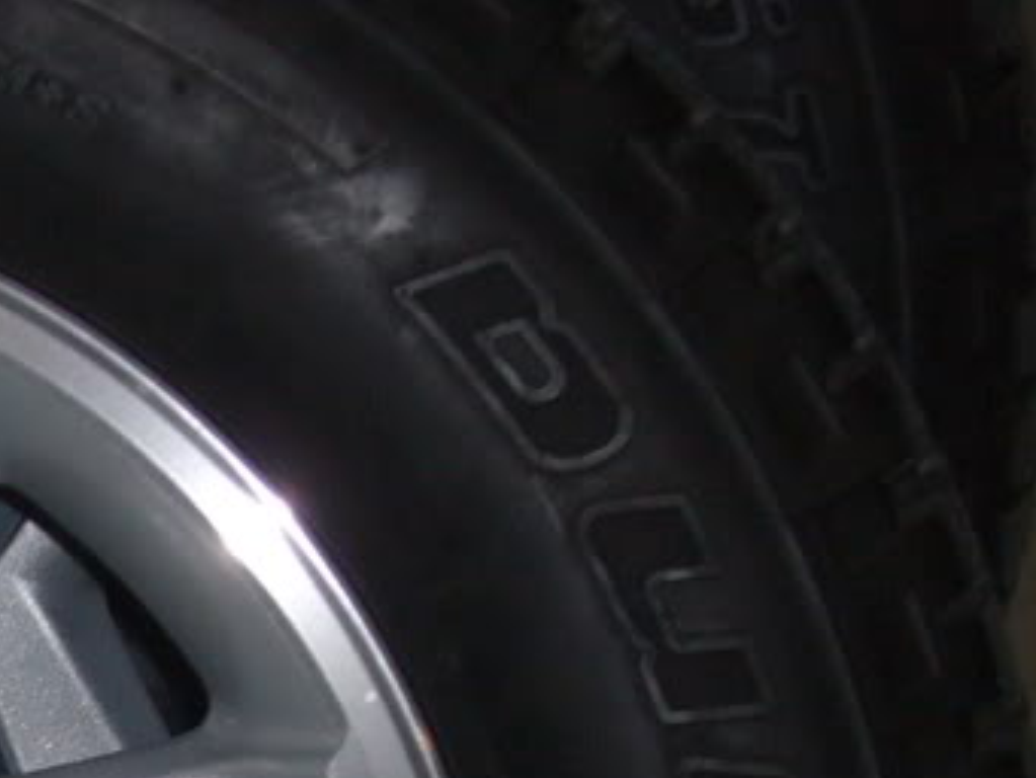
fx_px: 5209
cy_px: 1091
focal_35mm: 174
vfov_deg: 8.4
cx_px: -413
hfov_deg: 11.0
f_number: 4
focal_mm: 9.6
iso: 80
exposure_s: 1/30
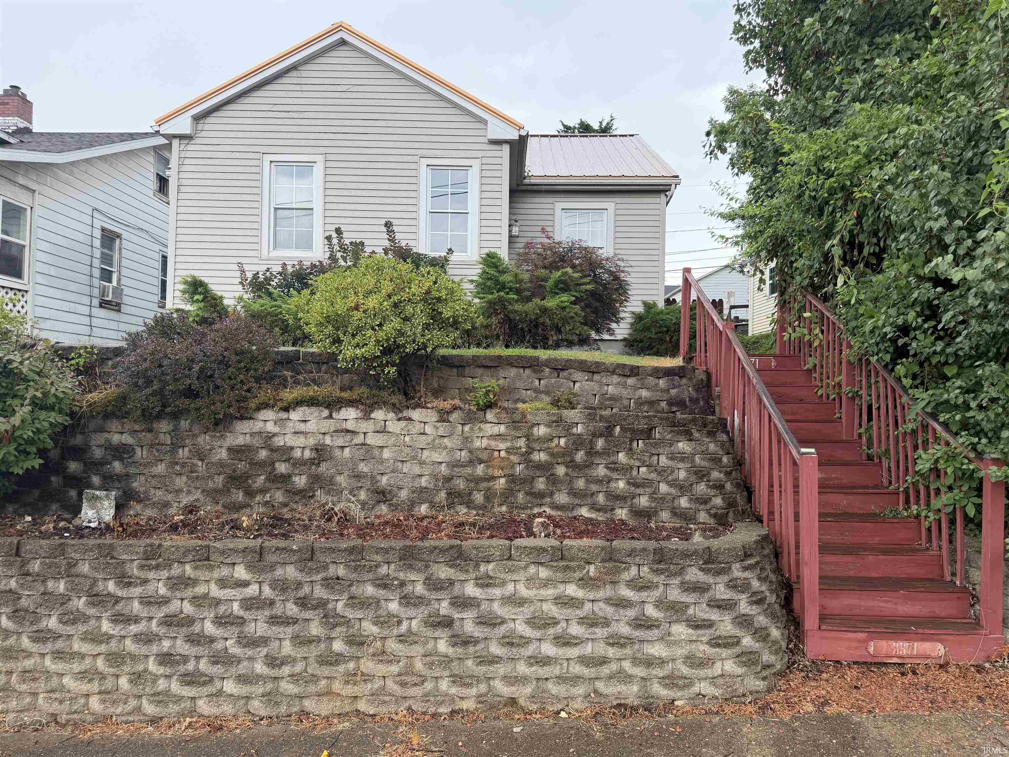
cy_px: 378
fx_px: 700
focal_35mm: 24
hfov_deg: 71.6
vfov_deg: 56.8
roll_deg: -1.2
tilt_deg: +0.7
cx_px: 504
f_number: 1.78
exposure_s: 1/230
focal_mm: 6.76
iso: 80
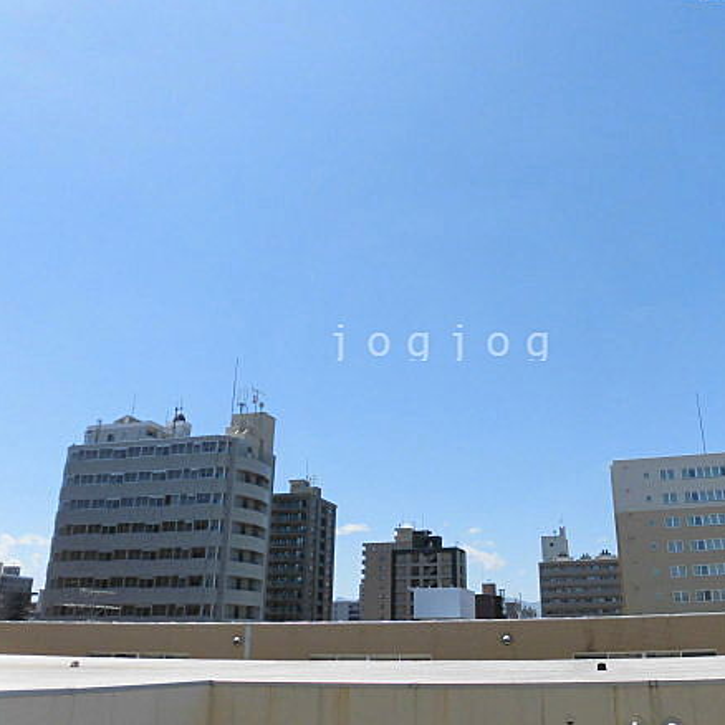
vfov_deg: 52.5
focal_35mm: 31
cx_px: 444
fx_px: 735
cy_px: 341
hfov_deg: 52.1
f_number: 7.8
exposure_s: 1/250
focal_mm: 4.3
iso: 100
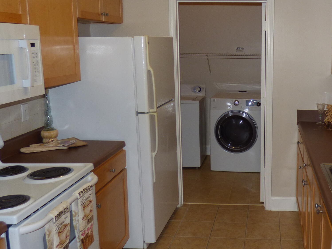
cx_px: 251
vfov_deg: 35.9
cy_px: 107
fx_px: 384
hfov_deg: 45.1
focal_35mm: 40
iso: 100
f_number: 2.8
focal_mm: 3.58
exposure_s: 1/60
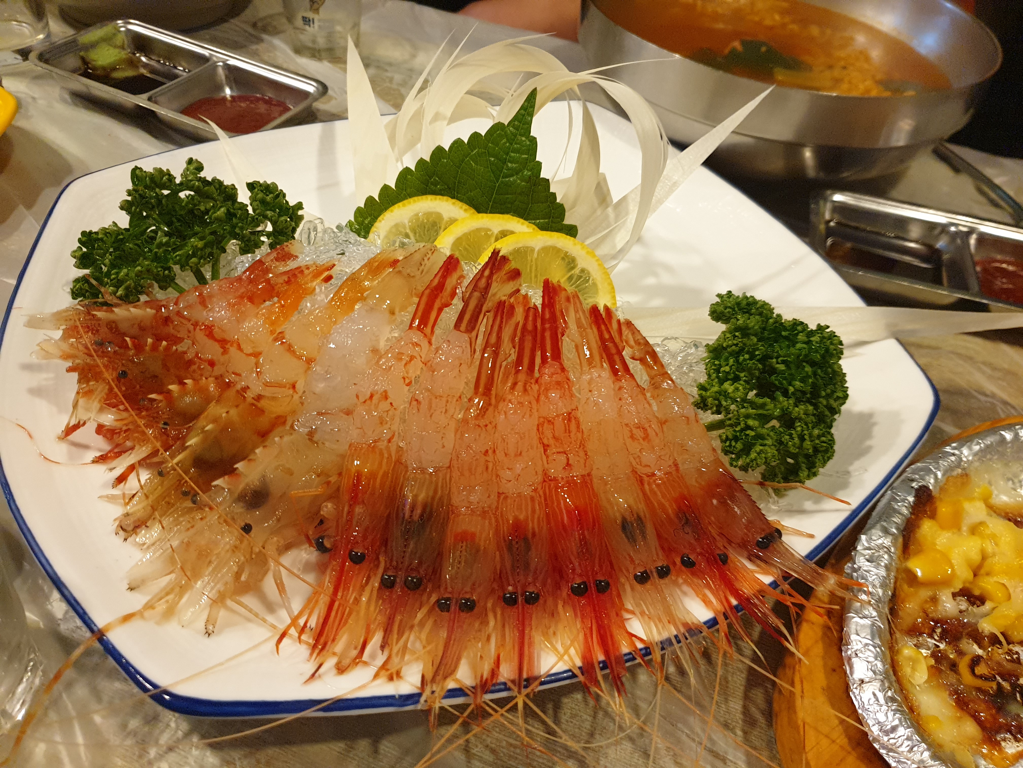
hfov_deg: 67.3
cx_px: 512
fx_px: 768
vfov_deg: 53.1
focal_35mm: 26
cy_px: 384
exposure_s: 1/40
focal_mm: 4.3
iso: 320
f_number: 1.5
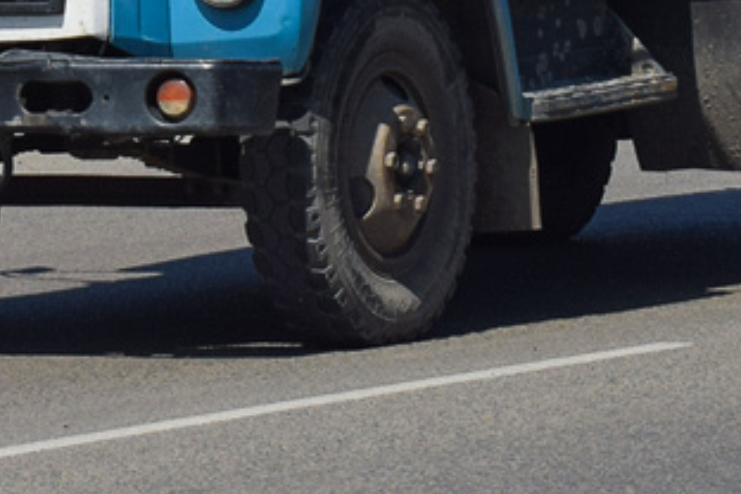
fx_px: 6523
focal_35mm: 317
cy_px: -401
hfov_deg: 6.5
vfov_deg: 4.3
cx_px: 359
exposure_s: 1/1250
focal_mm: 55
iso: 200
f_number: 7.1
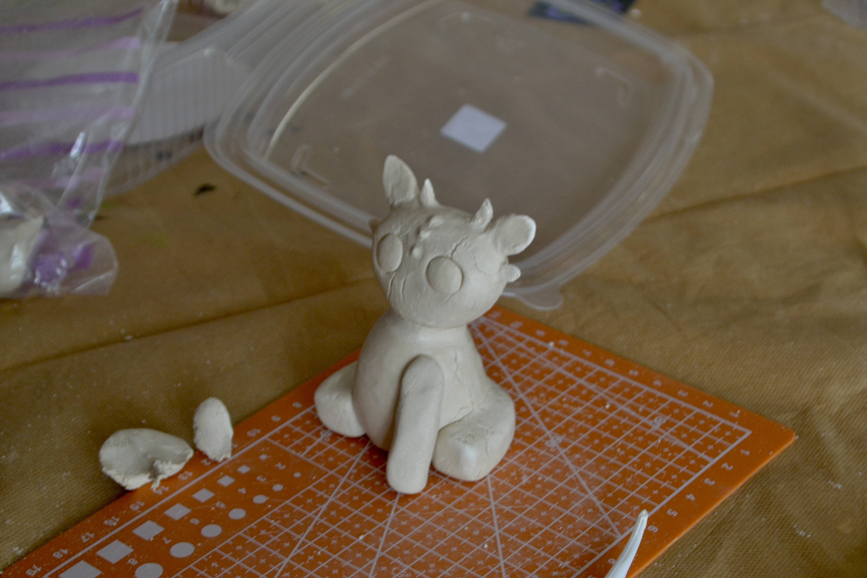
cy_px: 289
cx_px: 434
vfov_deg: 17.5
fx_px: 1878
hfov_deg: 26.0
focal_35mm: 78
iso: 640
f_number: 7.1
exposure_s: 1/125
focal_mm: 52
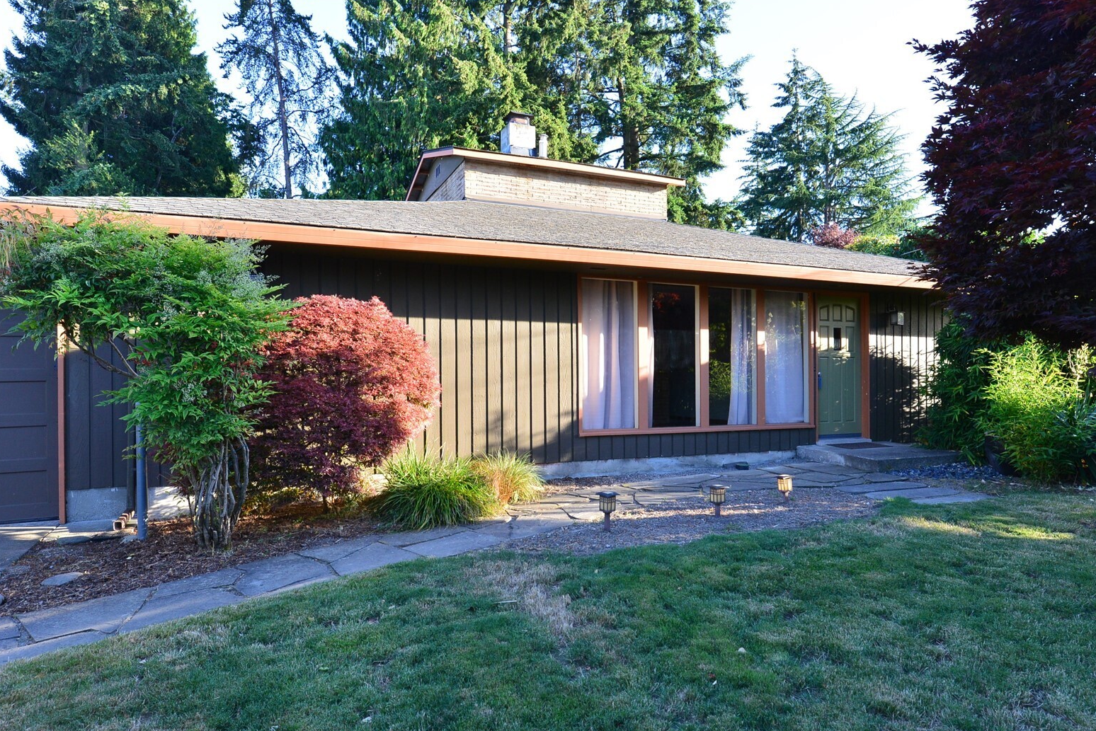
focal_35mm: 23
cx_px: 591
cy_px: 393
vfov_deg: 55.1
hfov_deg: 76.0
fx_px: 700
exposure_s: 1/160
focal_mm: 21
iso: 1000
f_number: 8
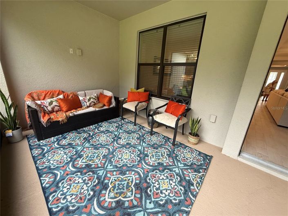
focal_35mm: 14
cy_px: 108
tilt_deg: -16.2
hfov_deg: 102.1
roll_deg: -3.9
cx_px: 144
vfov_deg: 85.6
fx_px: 116
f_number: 2.2
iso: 200
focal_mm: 2.22
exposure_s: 1/120
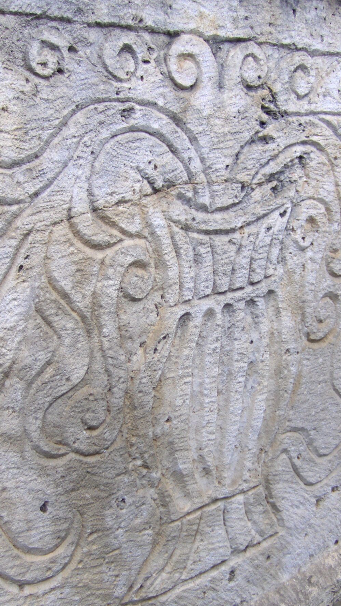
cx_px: 176
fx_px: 707
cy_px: 341
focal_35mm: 44
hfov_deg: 27.1
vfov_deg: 46.3
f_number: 2.8
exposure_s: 1/64.4
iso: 182
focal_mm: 7.5
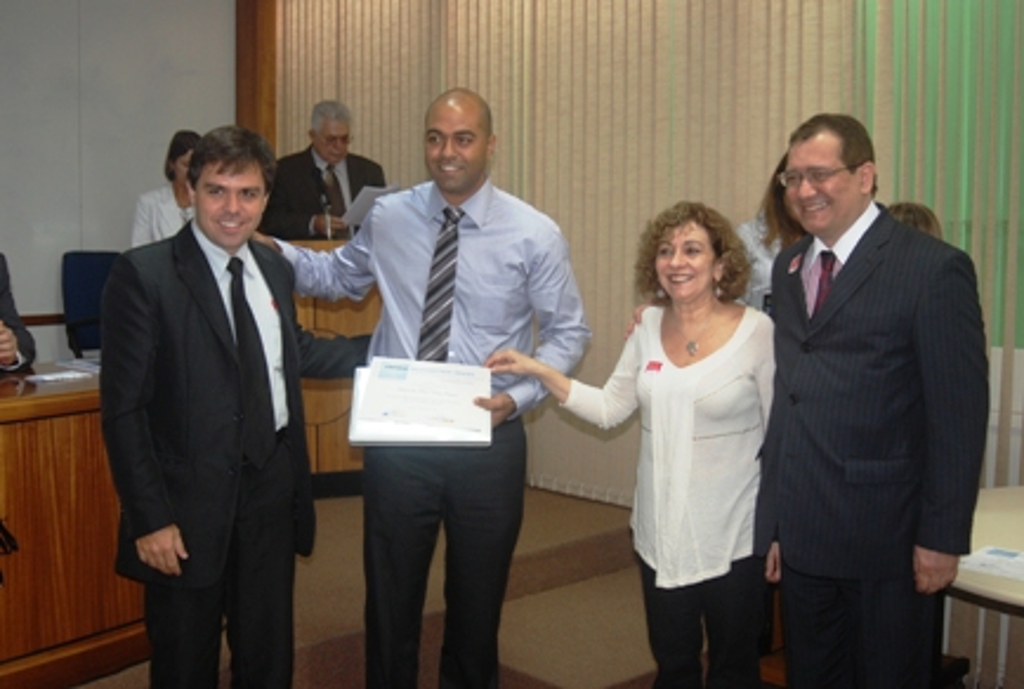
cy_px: 344
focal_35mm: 42
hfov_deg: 46.3
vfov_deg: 32.1
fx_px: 1198
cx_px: 512
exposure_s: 1/60
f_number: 4
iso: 400
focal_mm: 28
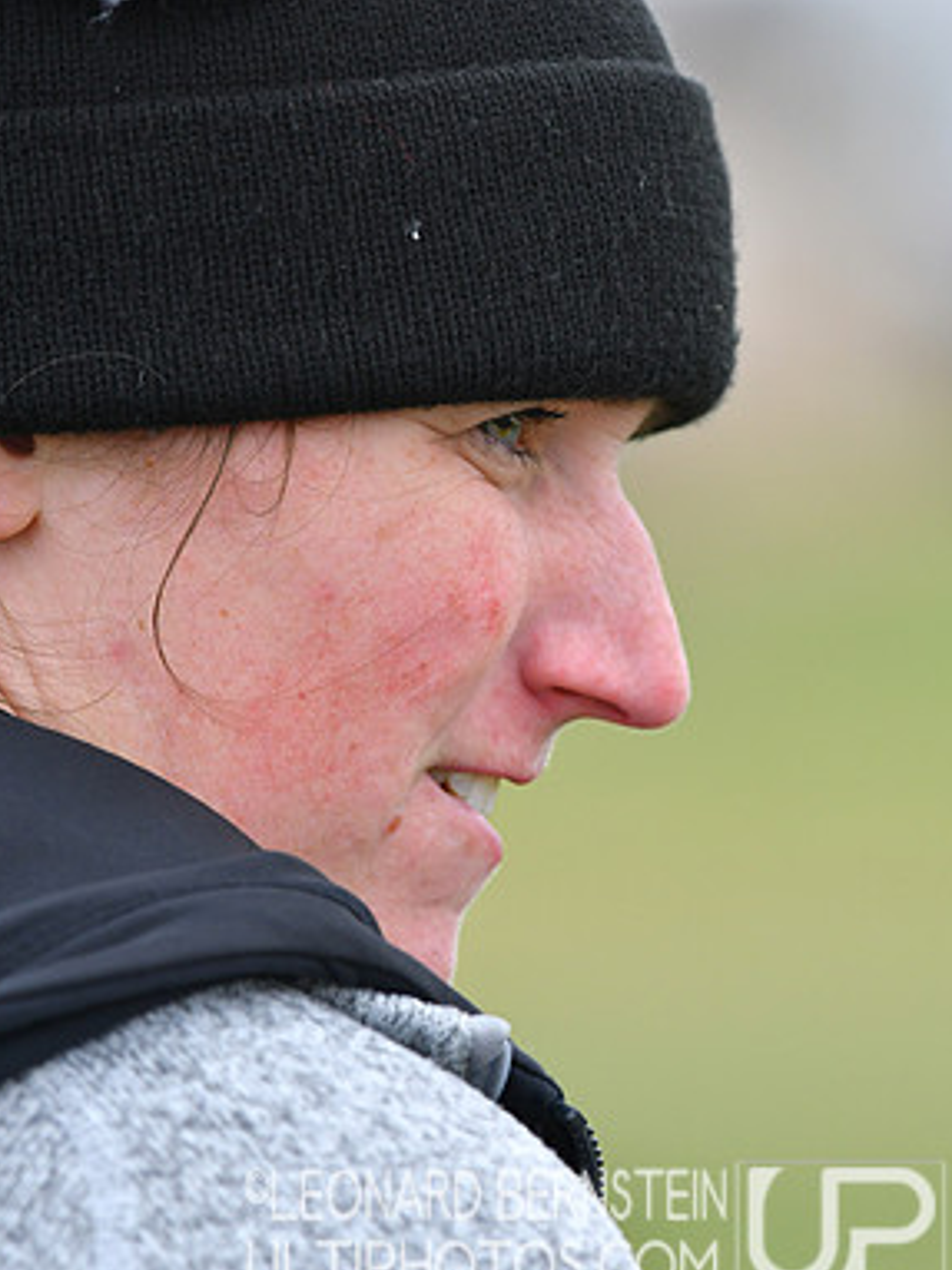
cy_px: 584
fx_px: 18638
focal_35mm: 508
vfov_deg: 3.9
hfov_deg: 2.9
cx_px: 478
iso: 800
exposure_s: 1/2500
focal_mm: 300
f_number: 5
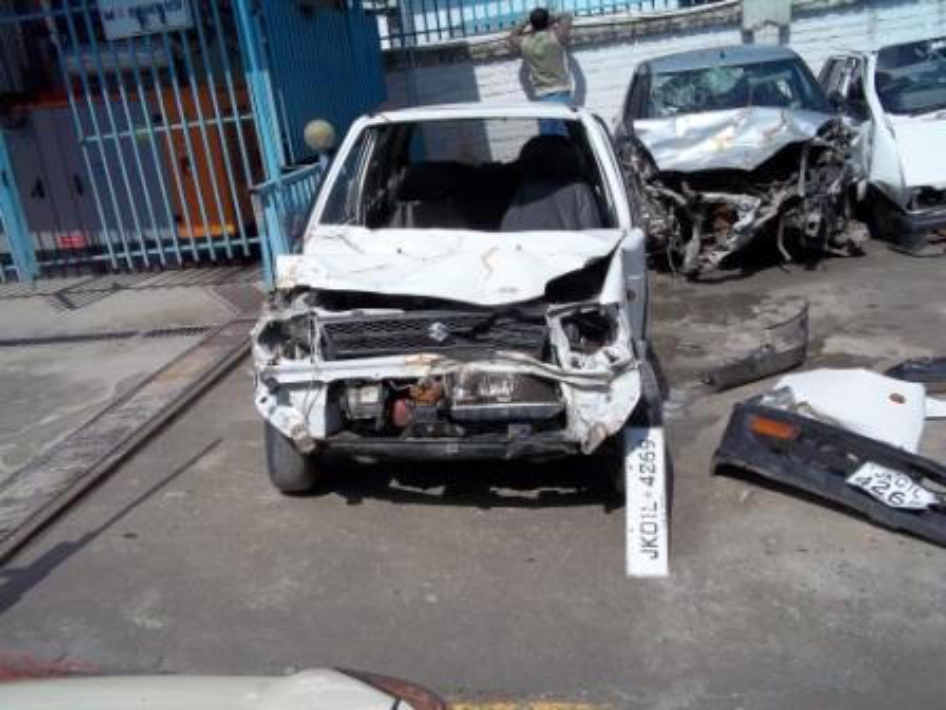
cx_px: 473
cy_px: 355
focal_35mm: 32
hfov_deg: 56.8
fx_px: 875
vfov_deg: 44.2
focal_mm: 5.7
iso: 80
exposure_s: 1/1000
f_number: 5.5
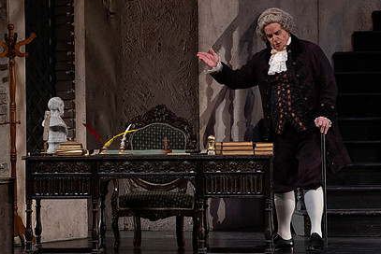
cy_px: 106
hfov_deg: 7.9
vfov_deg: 5.3
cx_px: 127
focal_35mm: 262
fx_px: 2775
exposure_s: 1/250
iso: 3200
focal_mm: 184
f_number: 8
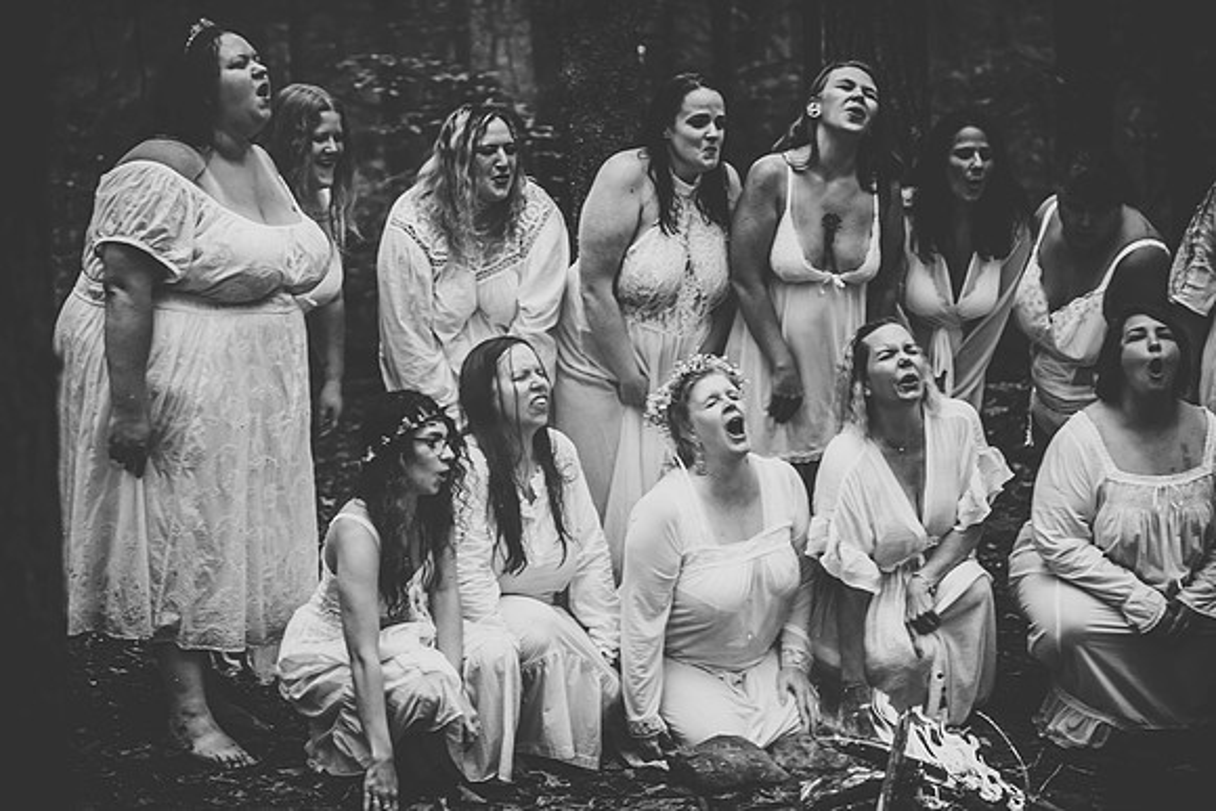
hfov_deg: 28.8
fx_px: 2365
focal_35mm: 70
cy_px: 406
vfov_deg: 19.5
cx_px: 608
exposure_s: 1/160
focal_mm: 70
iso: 1000
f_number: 2.8
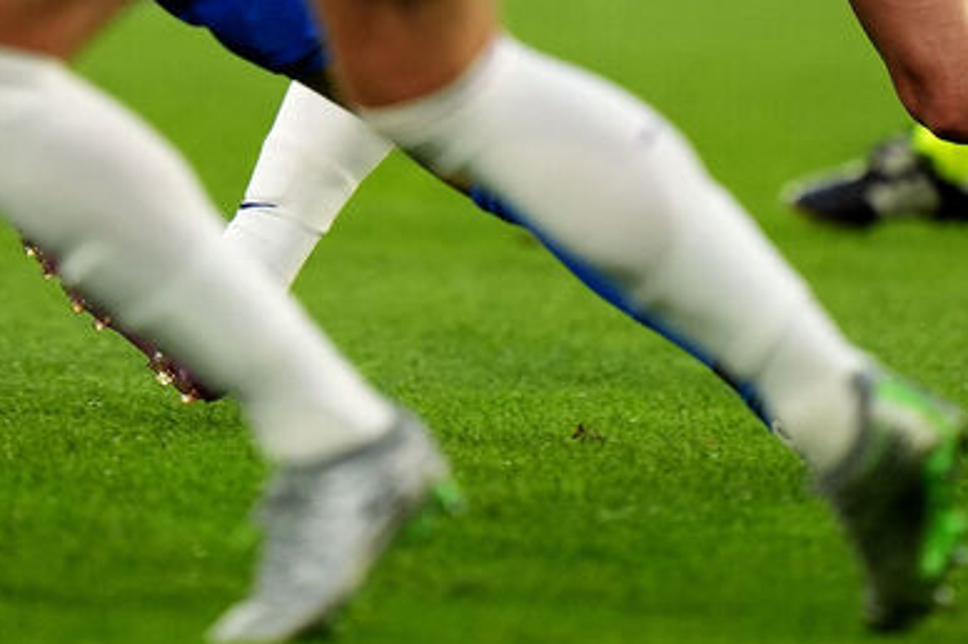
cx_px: 521
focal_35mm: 1238
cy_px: -300
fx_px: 33259
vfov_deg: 1.1
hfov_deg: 1.7
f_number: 2.8
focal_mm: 400
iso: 2000
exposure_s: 1/2000
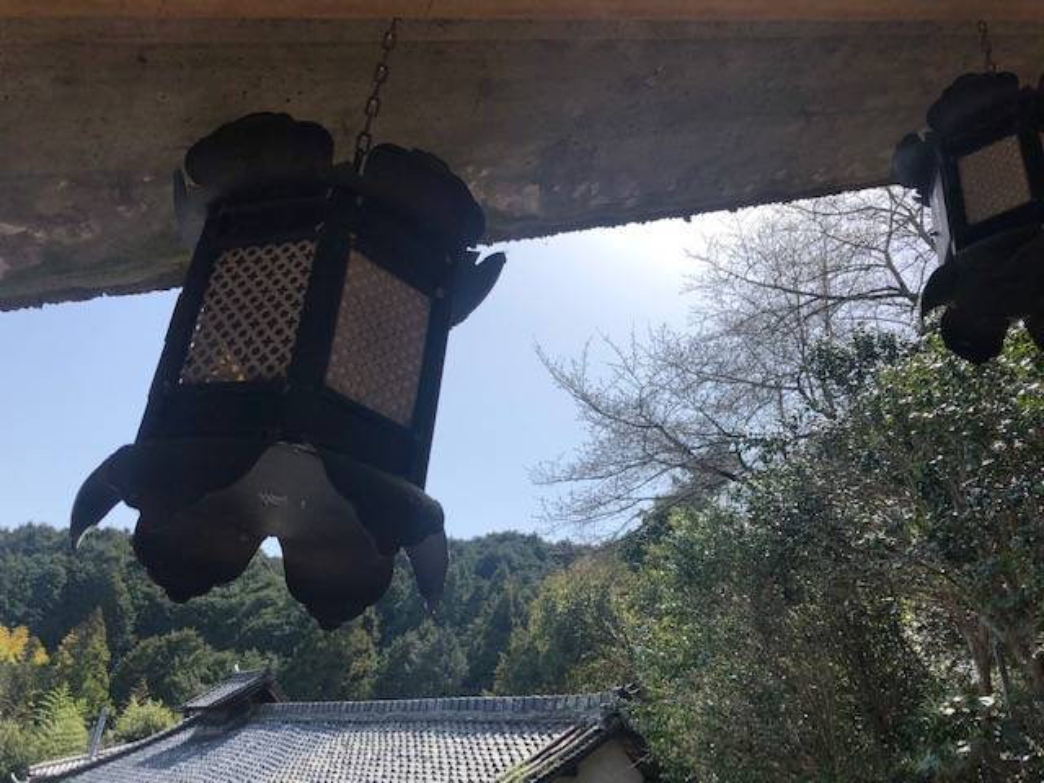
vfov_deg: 49.7
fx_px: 844
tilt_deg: +26.5
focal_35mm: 28
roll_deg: -5.5
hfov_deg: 63.4
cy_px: 392
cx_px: 522
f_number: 1.8
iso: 20
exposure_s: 1/2088
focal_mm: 3.99
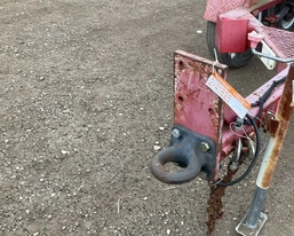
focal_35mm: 44
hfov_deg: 41.0
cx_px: 214
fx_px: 383
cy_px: 140
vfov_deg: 34.1
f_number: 1.8
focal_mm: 3
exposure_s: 1/122
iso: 40
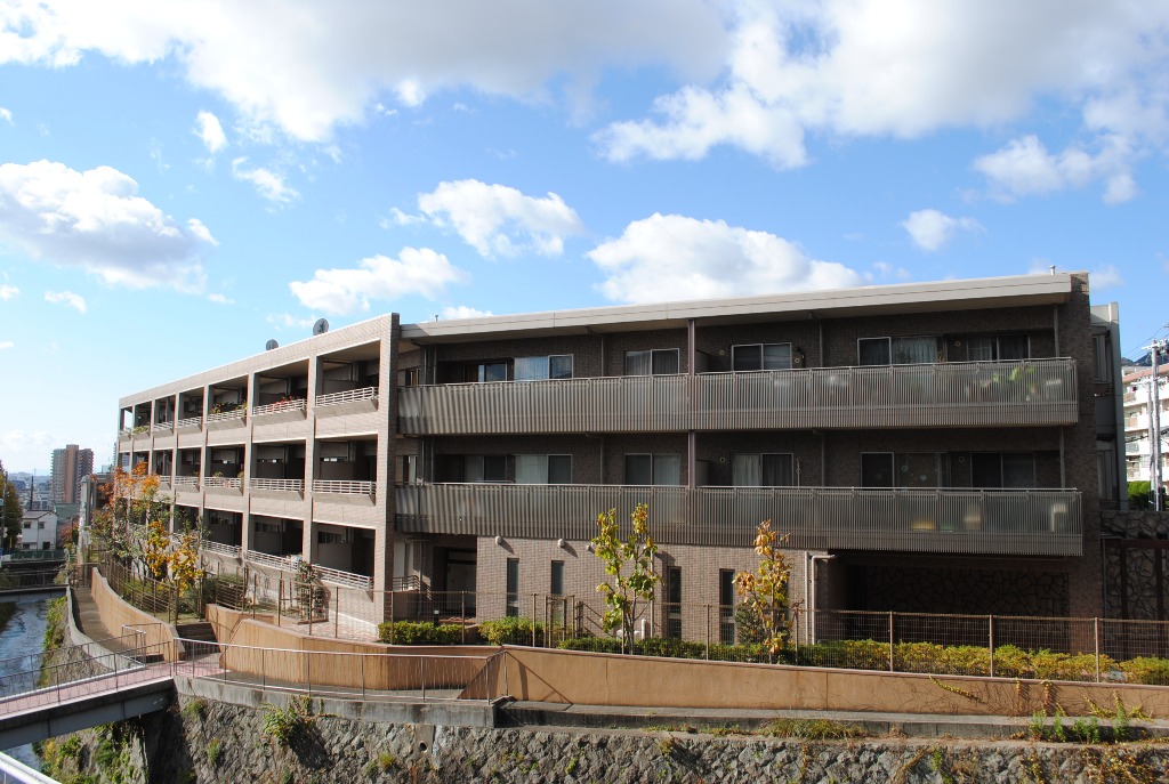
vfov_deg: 48.1
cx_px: 584
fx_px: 878
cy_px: 392
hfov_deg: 67.3
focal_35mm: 27
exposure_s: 1/200
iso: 100
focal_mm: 18
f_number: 7.1
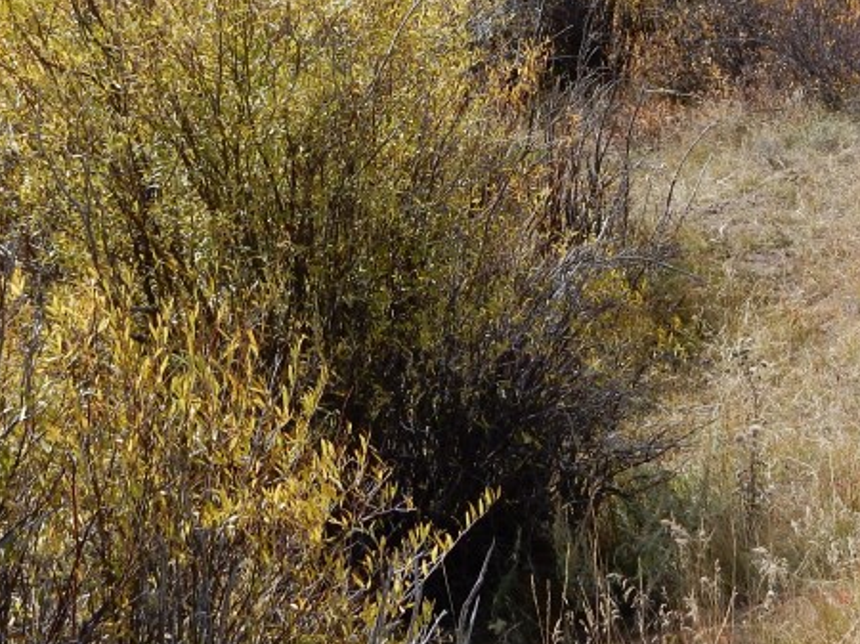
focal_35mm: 82
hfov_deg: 23.8
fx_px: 2036
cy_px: -38
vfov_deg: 17.4
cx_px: 382
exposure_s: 1/640
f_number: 4
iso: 125
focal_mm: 6.4
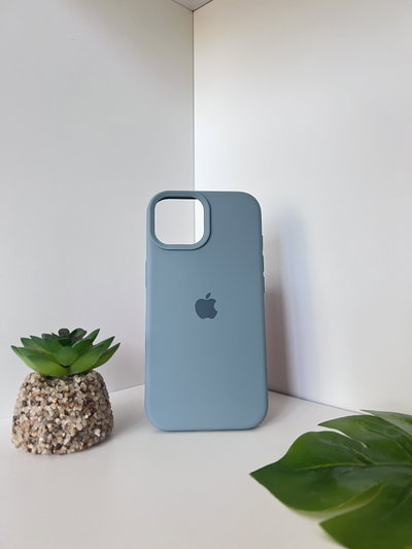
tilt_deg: -2.3
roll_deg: +1.6
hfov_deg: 53.1
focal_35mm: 26
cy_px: 274
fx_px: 412
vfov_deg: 67.3
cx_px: 206
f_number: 1.5
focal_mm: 5.7
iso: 125
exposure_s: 1/68
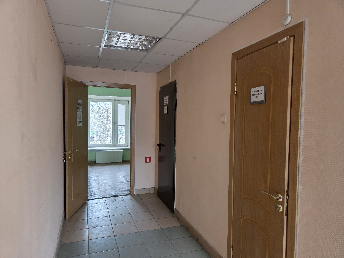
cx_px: 172
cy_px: 129
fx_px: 229
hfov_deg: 73.9
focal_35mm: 23
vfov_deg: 58.9
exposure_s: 1/100
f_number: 1.8
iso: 500
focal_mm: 5.4
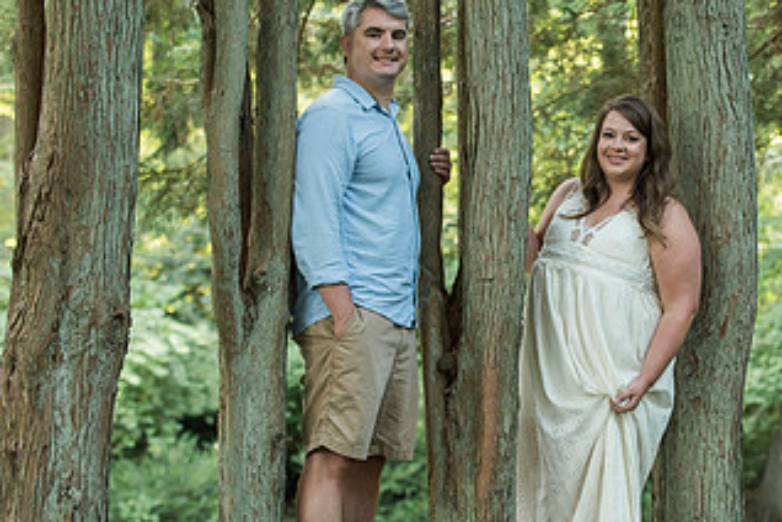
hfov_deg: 14.6
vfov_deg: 9.8
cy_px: 273
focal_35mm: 140
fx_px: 3041
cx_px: 588
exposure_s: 1/80
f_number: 3.5
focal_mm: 70
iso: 800
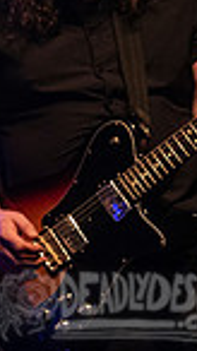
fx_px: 1943
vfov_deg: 10.1
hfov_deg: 5.4
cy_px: -130
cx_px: -449
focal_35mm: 209
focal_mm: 48
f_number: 3.2
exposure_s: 1/160
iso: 2500
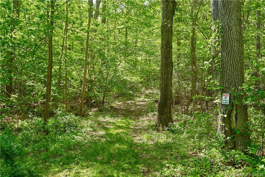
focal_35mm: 47
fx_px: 346
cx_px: 132
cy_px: 88
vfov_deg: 28.6
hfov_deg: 41.9
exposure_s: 1/80
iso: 320
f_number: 8
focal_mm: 47
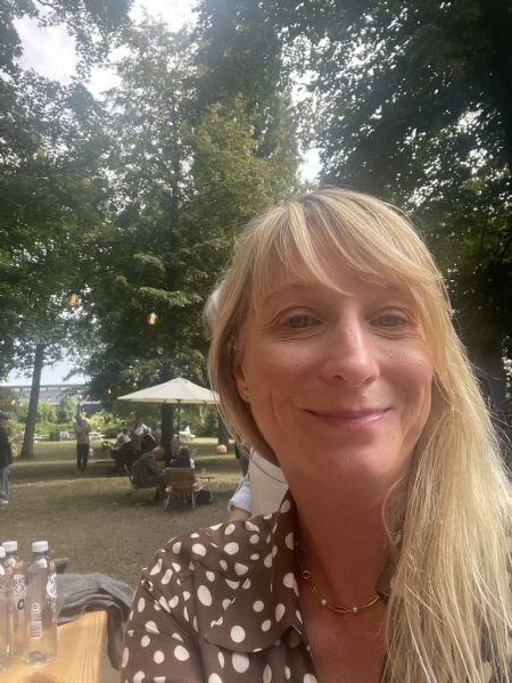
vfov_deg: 60.0
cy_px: 342
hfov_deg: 46.8
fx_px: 592
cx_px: 256
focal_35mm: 30
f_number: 2.2
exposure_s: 1/166
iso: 25
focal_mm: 2.71
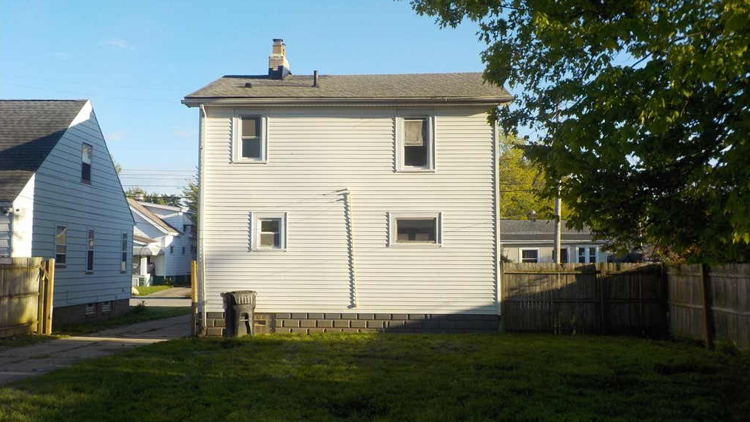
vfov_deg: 35.6
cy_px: 210
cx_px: 375
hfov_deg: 59.5
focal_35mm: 33
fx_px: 656
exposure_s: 1/640
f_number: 3.3
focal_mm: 4.1
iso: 125
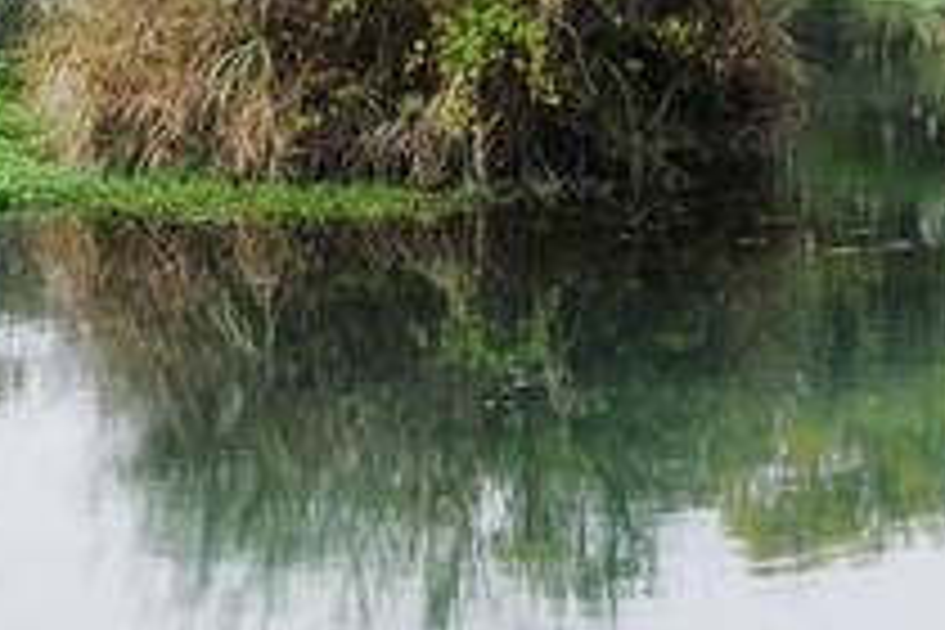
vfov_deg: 11.2
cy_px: 189
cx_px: 1202
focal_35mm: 122
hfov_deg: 16.0
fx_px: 3206
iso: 200
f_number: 22
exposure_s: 1/15
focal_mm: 19
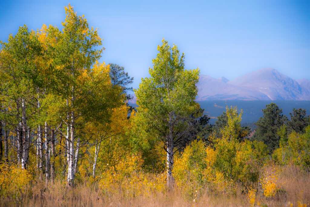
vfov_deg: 9.2
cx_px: 155
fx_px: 1292
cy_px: 104
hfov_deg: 13.7
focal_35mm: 150
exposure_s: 1/1000
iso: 200
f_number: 6.3
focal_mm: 150
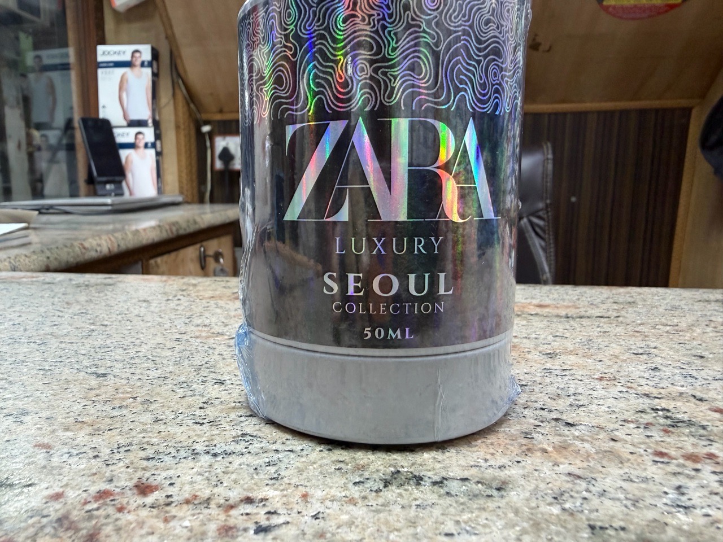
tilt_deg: -9.9
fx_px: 501
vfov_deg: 56.8
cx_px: 362
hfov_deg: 71.6
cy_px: 271
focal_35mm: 24
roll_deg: +1.0
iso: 250
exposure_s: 1/100
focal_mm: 2.22
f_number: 2.2
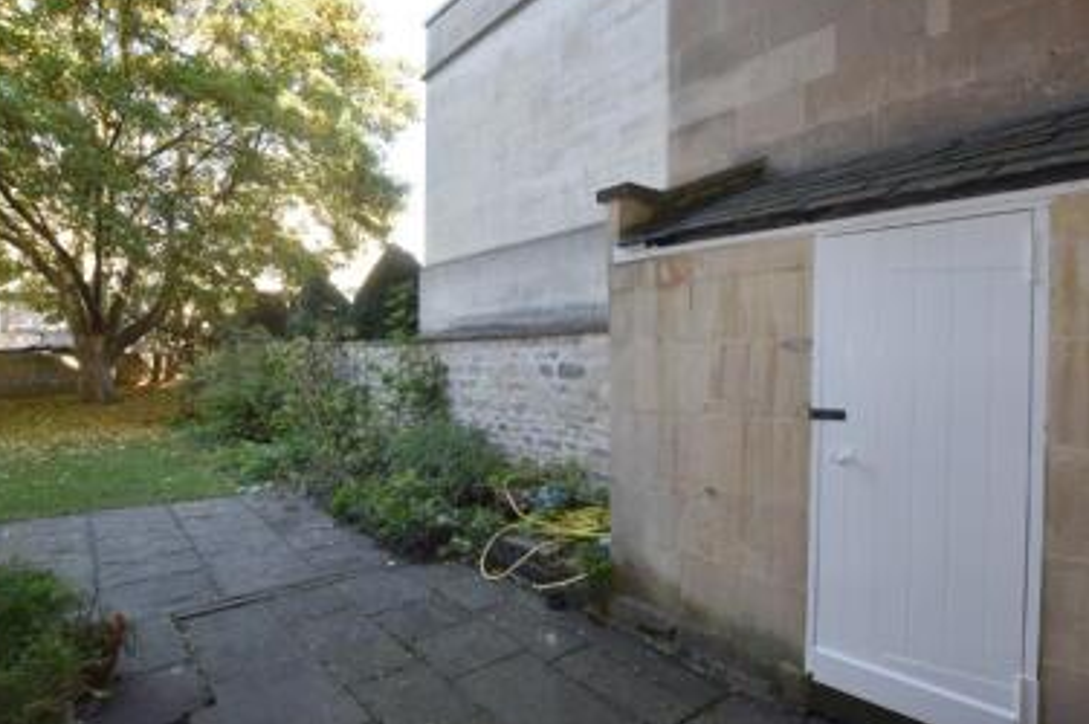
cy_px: 375
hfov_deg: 86.9
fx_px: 574
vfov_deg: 64.4
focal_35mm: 19
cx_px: 559
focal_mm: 10
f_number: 5.6
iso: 450
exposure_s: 1/125
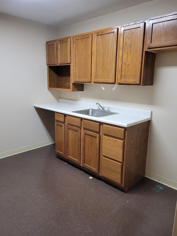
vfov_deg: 67.3
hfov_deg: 53.1
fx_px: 177
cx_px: 88
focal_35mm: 26
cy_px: 118
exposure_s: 1/40
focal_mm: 5.4
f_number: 1.8
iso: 160
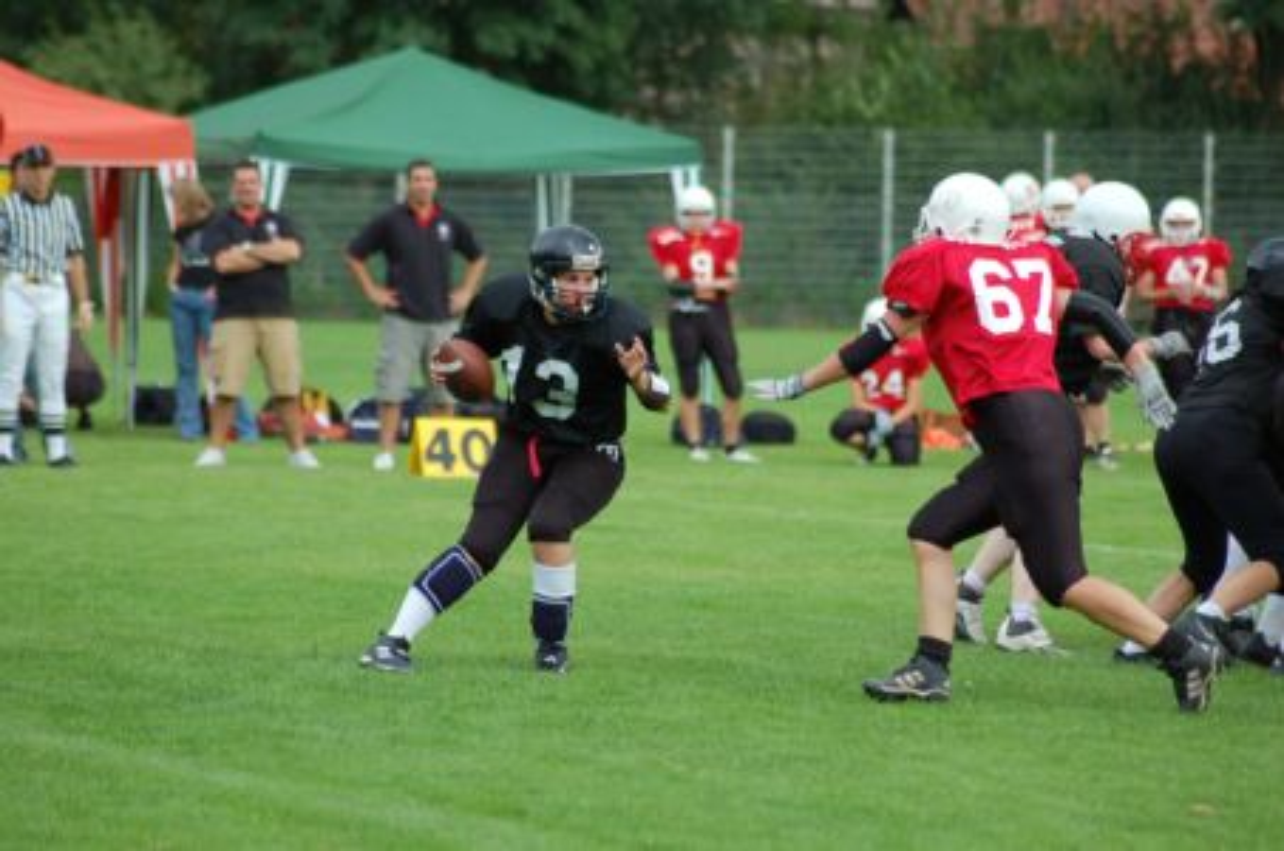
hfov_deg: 8.1
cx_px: 642
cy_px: 426
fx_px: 9076
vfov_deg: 5.4
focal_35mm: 255
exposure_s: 1/640
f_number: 4.8
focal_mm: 170
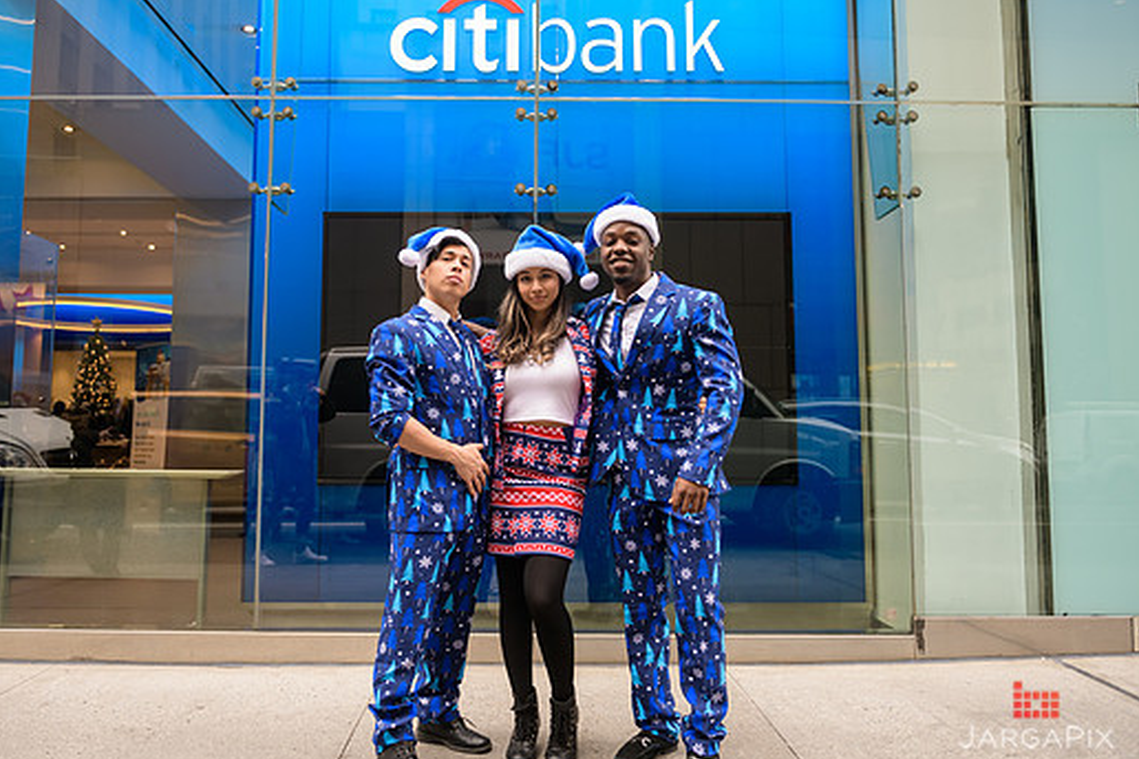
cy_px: 370
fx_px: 854
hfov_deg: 67.3
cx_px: 530
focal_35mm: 27
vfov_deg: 47.9
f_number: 3.2
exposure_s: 1/250
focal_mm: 24
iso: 400
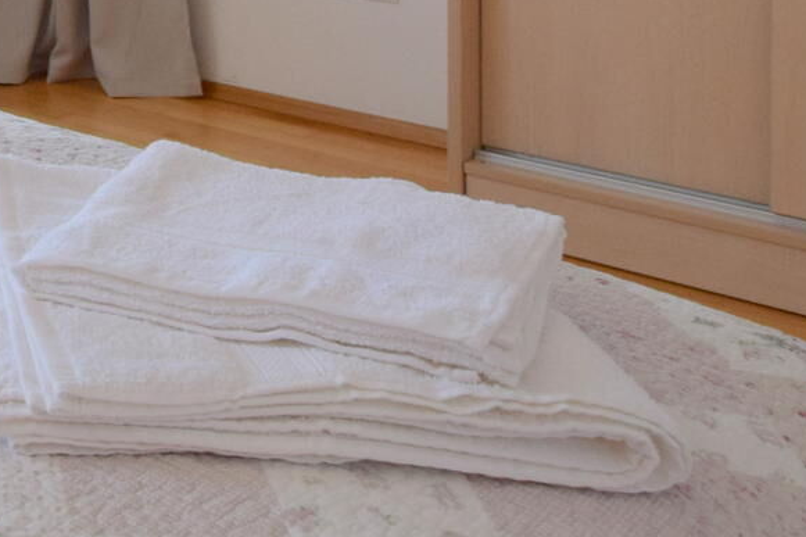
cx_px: -264
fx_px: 1388
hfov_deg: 26.9
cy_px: -307
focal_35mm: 62
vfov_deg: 18.8
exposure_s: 1/160
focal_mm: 10
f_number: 6.3
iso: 400
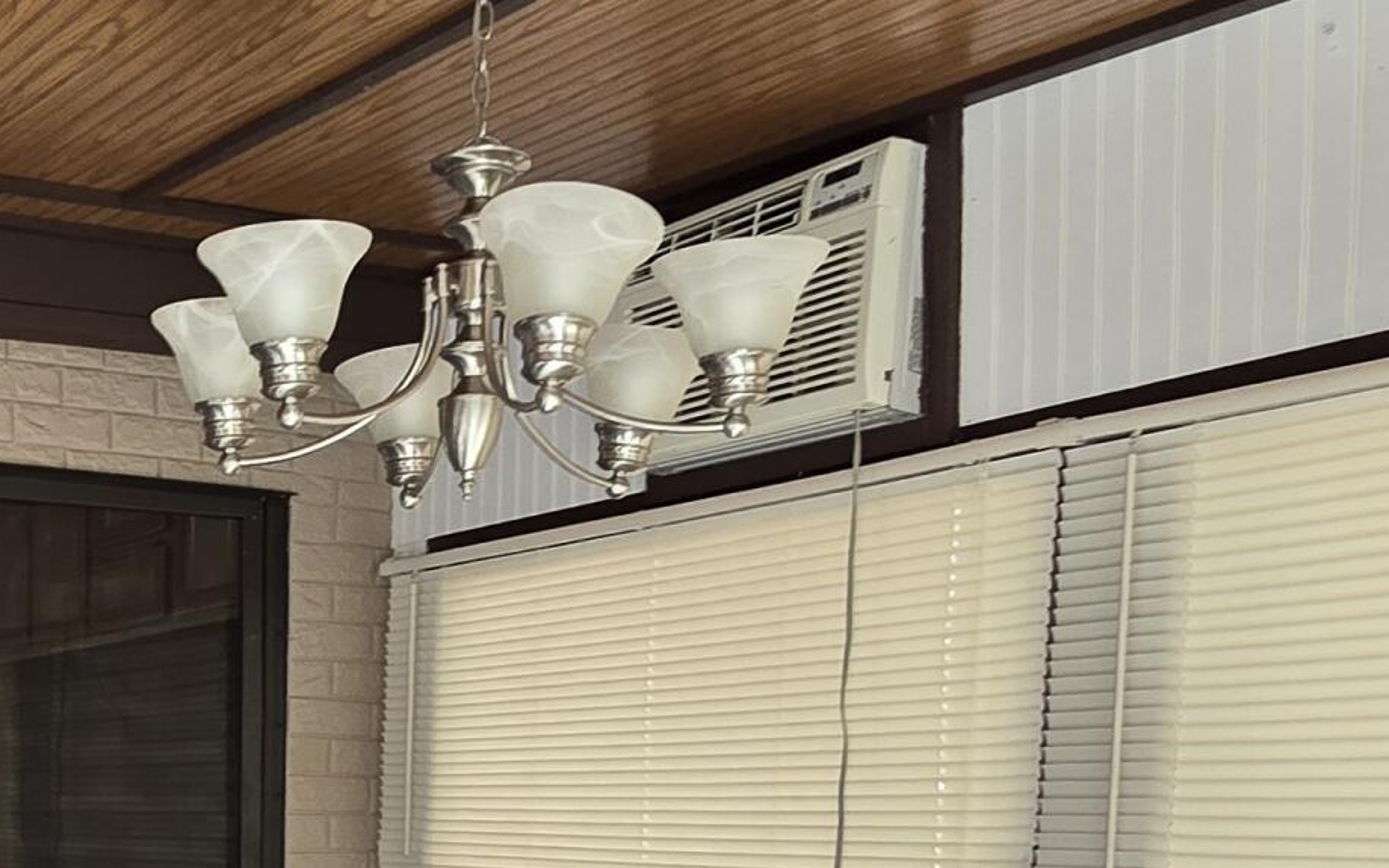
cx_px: 68
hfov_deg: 40.1
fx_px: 1703
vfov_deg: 26.1
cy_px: 987
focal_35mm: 45
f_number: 2.2
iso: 64
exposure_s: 1/60
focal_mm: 2.2
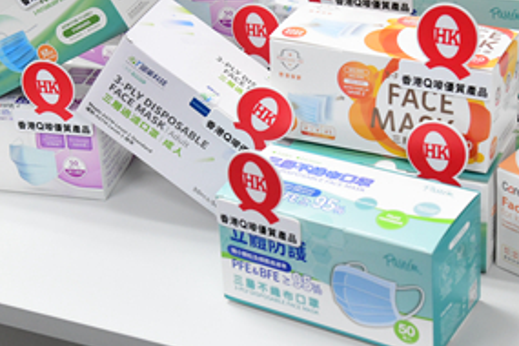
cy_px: 55
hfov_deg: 20.2
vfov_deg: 13.5
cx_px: 255
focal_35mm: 101
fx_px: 1456
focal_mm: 48
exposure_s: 1/160
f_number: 5
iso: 3200
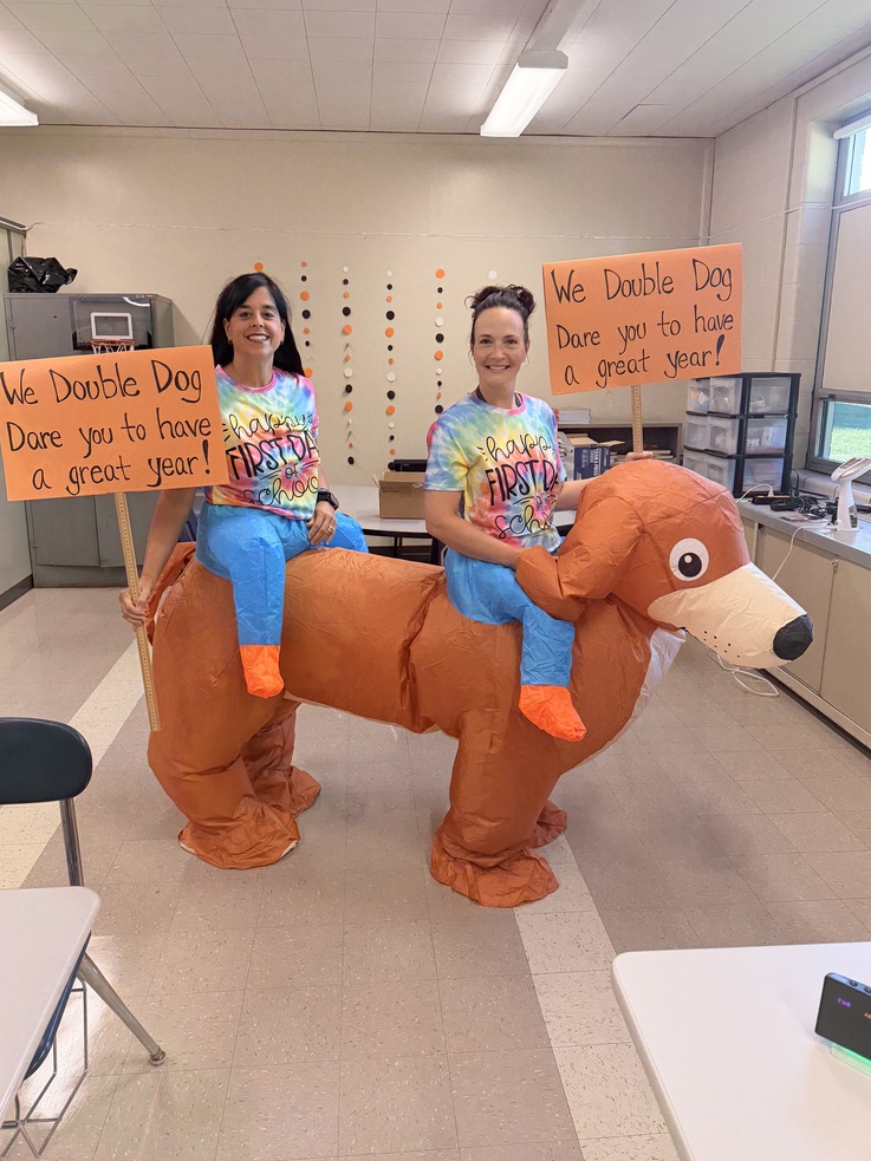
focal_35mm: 25
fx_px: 839
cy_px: 563
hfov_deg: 54.9
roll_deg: -0.1
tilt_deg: -14.3
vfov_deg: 69.4
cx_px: 424
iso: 200
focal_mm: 6.76
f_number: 1.78
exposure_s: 1/135
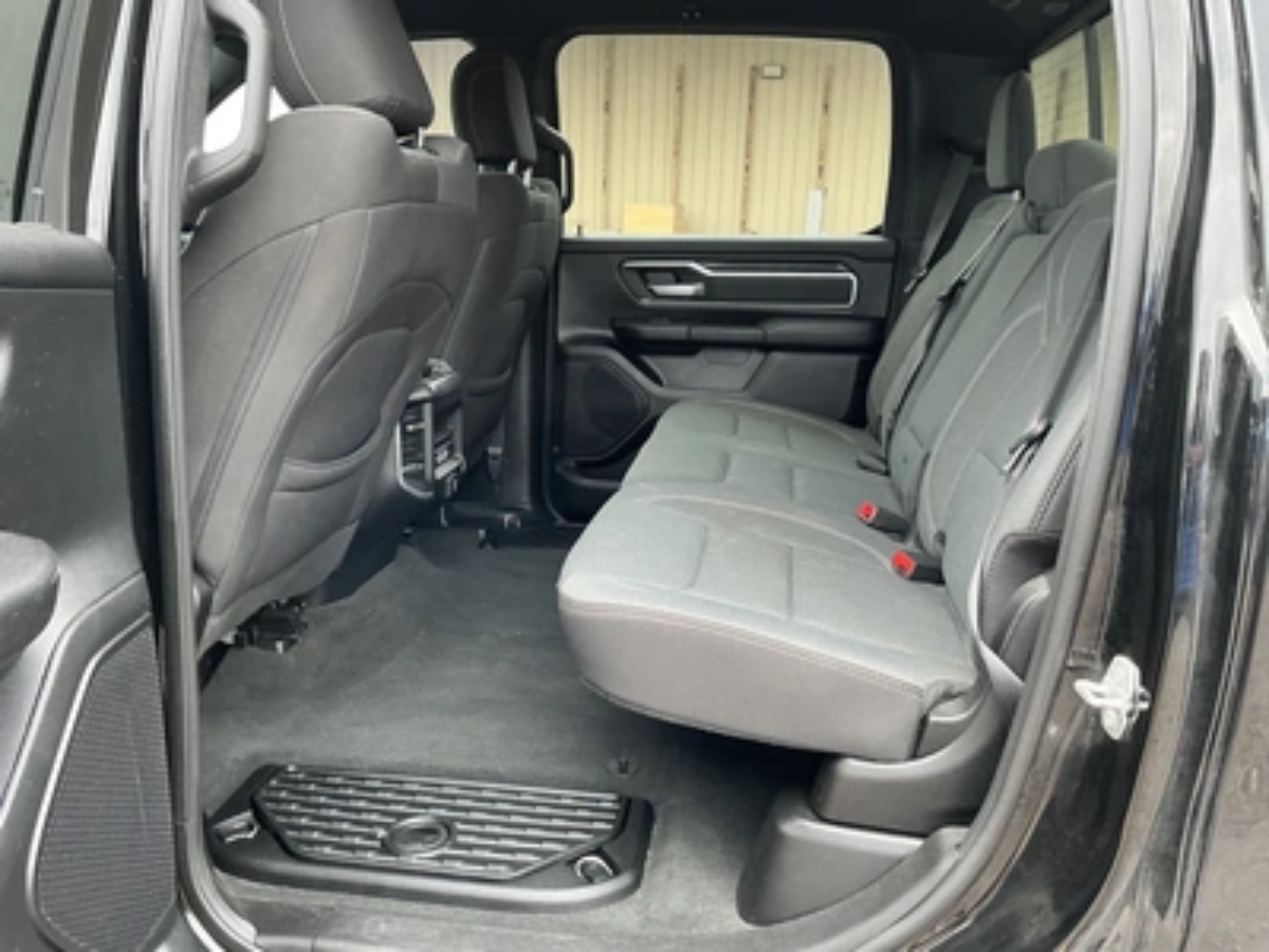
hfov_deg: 63.4
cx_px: 634
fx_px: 1026
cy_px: 476
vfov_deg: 49.7
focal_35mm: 28
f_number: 1.8
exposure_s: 1/118
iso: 64
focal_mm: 3
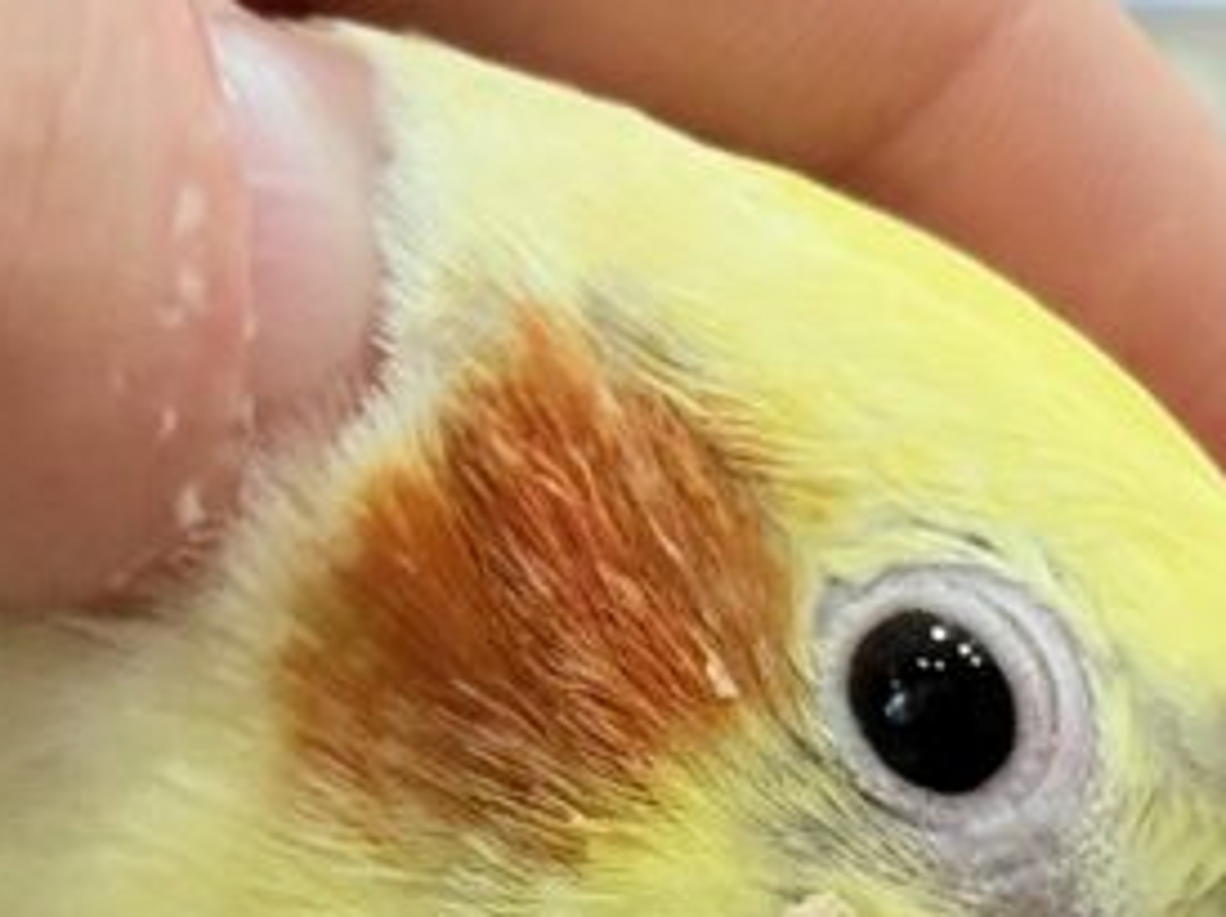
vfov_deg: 6.5
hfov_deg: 8.7
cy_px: 832
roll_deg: +11.6
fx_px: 8068
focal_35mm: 228
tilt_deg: +10.4
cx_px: 868
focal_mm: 5.96
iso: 64
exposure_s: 1/50
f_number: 1.6
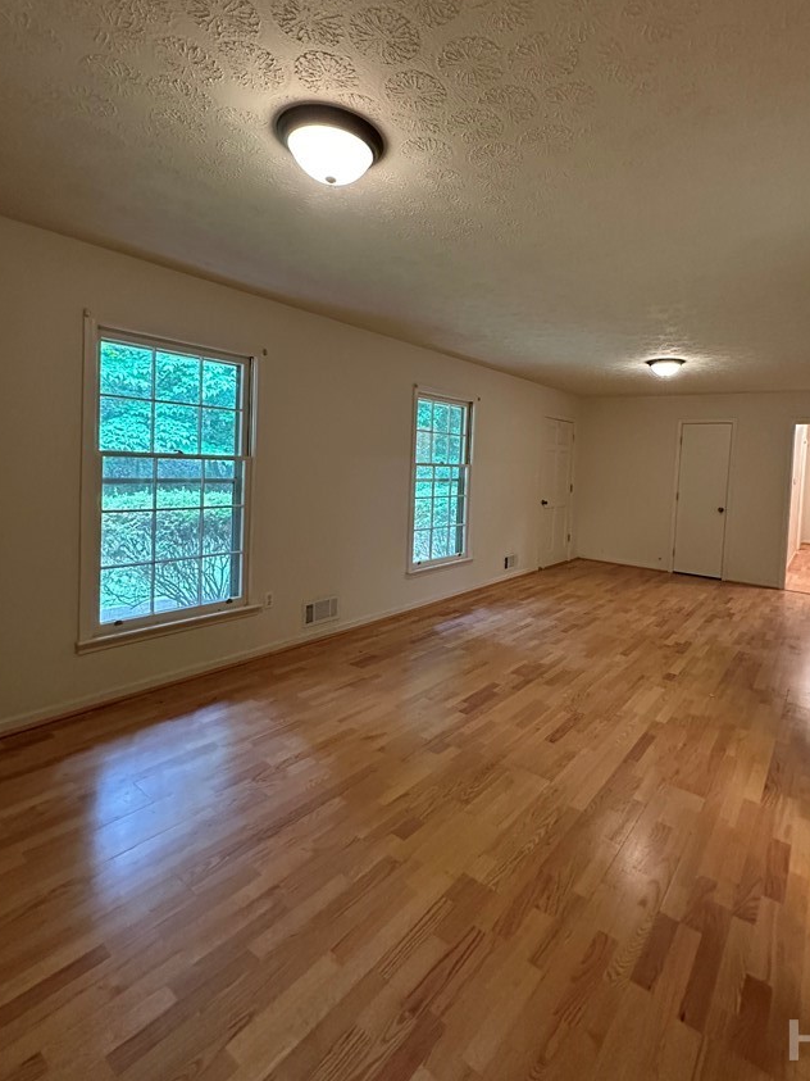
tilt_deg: -2.5
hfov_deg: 74.1
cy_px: 486
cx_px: 473
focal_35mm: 17
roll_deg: -3.3
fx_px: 531
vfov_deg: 90.7
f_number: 2.2
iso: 1000
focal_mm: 2.22
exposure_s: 1/60
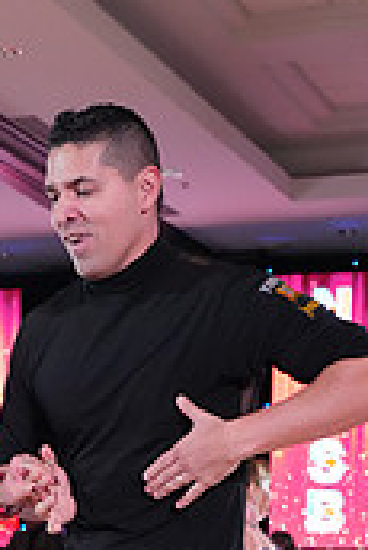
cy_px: 732
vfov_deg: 16.3
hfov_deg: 11.5
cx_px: -30
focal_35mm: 118
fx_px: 1806
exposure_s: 1/400
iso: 5000
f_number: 4
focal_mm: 35
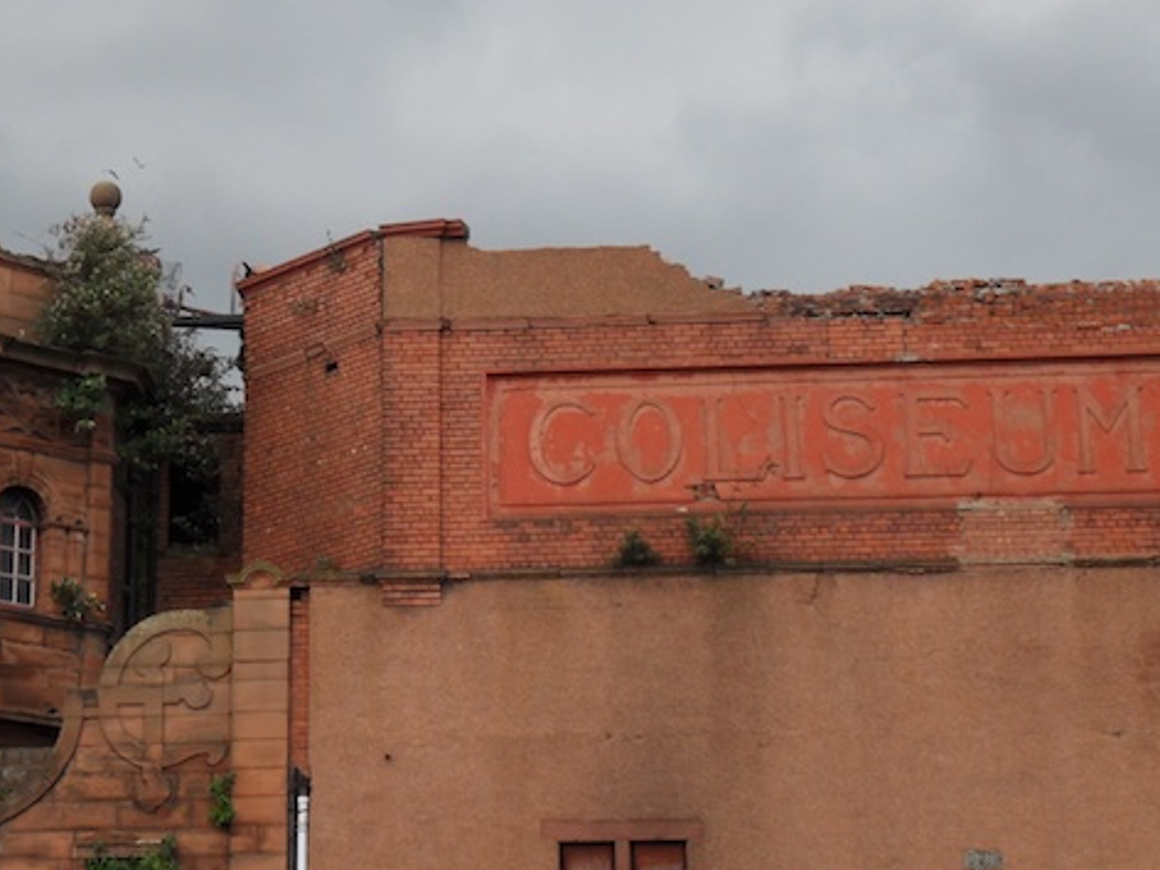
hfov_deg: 18.2
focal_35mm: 108
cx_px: 412
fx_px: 3619
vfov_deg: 13.7
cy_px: 297
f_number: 5.1
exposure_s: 1/180
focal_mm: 12.2
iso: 80
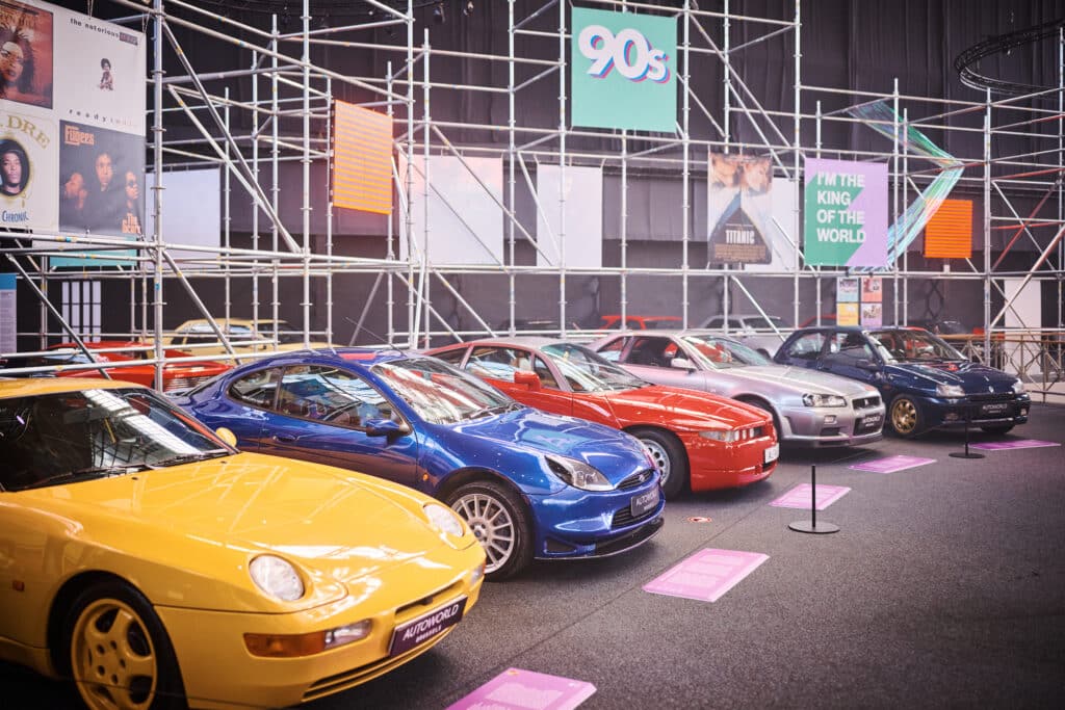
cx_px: 532
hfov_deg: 54.4
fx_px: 1035
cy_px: 355
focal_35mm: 35
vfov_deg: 37.9
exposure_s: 1/2500
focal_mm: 35
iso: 800
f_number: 1.6
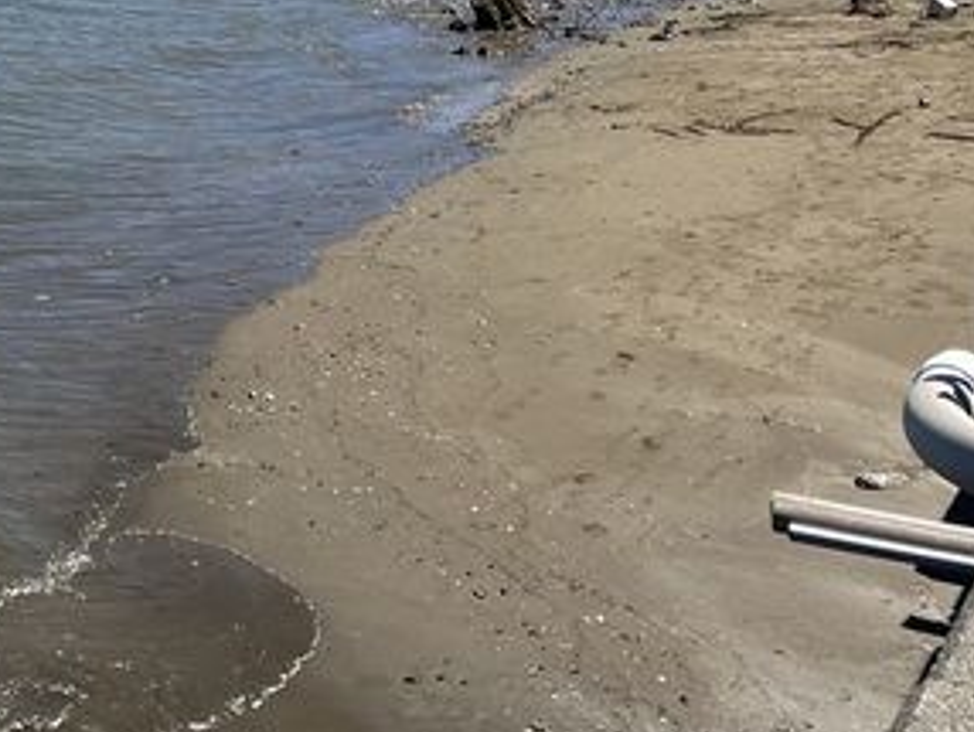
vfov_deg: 18.5
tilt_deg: -3.9
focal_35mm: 74
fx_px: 2084
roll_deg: -0.6
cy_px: -216
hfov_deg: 24.9
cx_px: -22
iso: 50
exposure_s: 1/4854
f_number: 1.6
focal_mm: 5.1
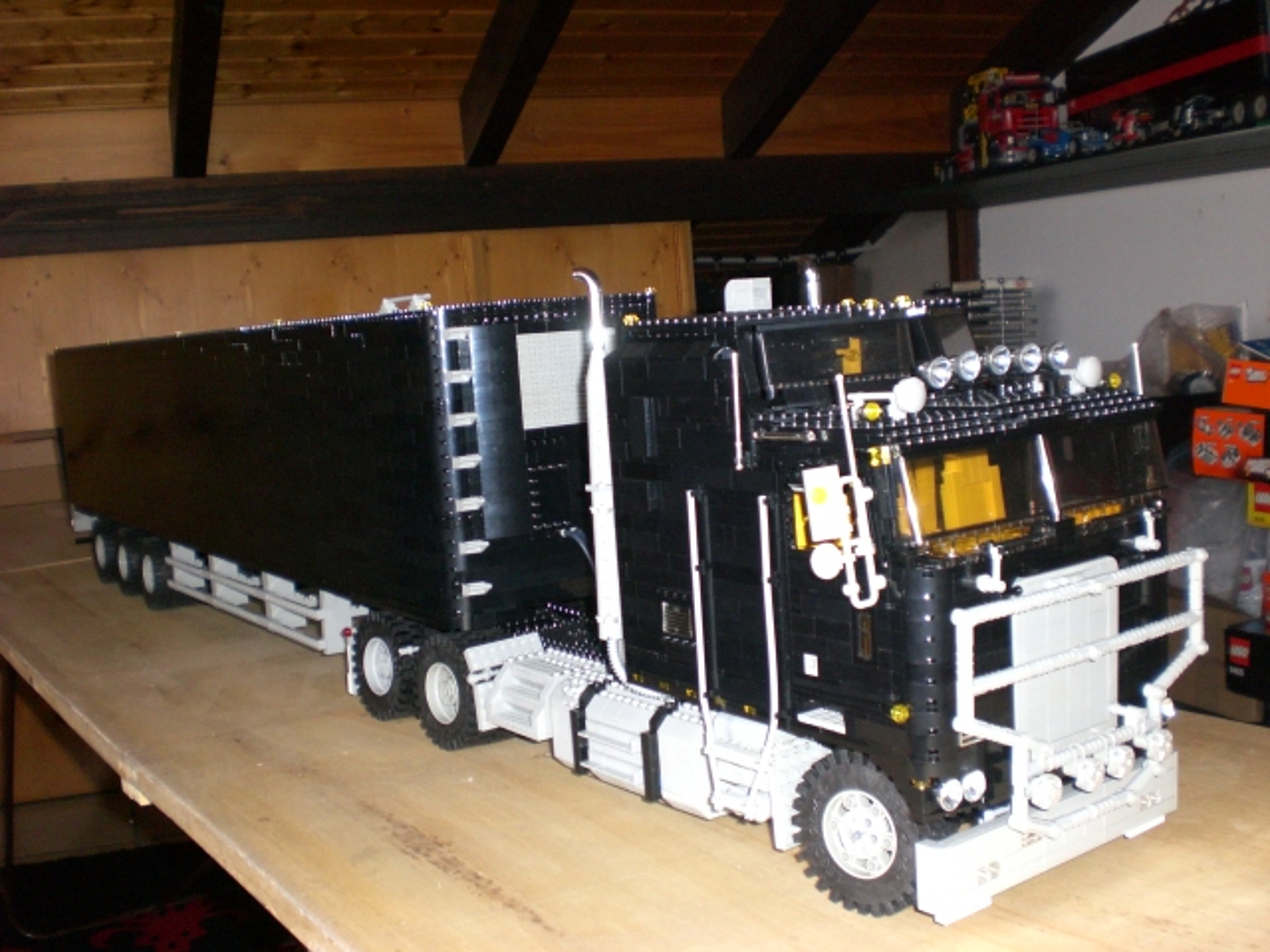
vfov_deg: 37.7
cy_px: 476
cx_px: 635
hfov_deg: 49.0
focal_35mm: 38
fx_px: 1394
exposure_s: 1/60
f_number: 3.1
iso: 200
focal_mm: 6.3
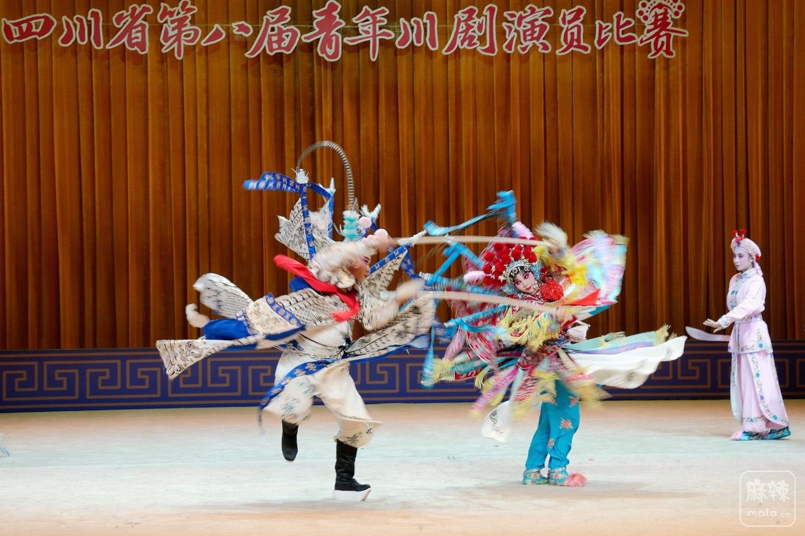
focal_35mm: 81
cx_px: 402
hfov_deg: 25.1
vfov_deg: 16.9
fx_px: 1811
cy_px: 268
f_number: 5
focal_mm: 81
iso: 320
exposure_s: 1/100
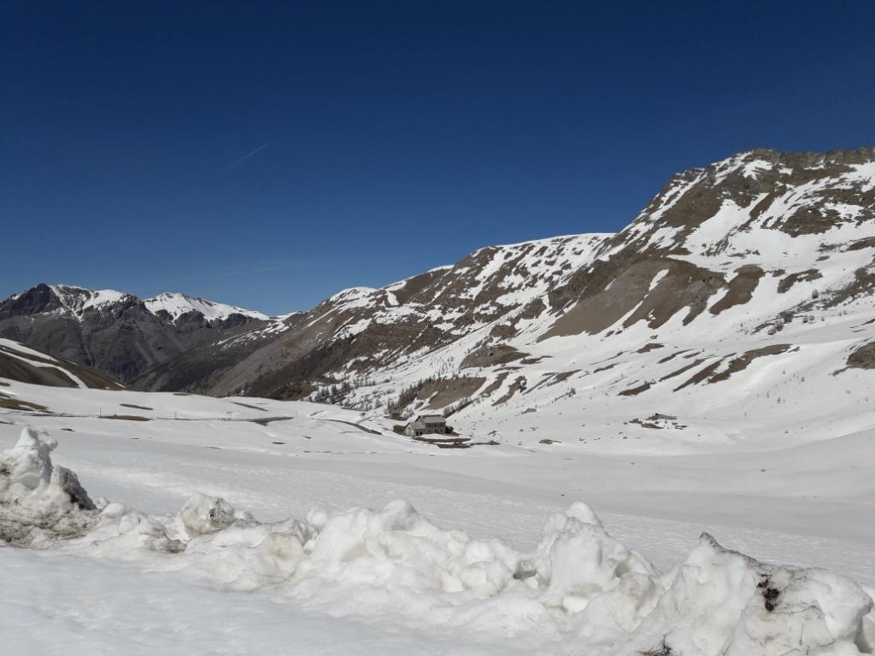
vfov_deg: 49.7
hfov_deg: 63.4
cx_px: 438
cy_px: 328
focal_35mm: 28
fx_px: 708
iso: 40
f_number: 1.9
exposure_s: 1/6897
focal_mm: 3.7
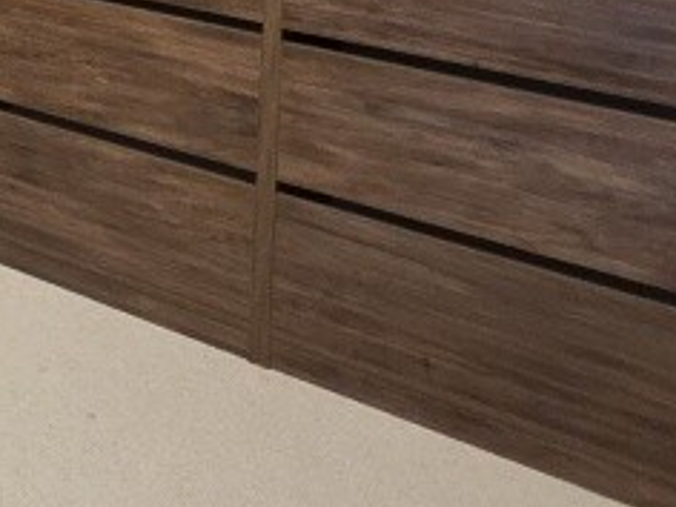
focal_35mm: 57
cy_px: -239
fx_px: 1113
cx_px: -271
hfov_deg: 26.7
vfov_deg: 21.7
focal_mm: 2.2
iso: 800
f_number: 2.2
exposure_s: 1/50
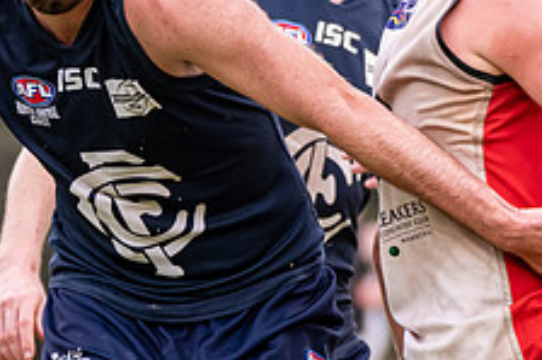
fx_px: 15240
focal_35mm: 1013
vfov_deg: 1.4
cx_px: 283
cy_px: 4
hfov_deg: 2.0
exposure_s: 1/800
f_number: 6.3
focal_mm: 250
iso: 1250
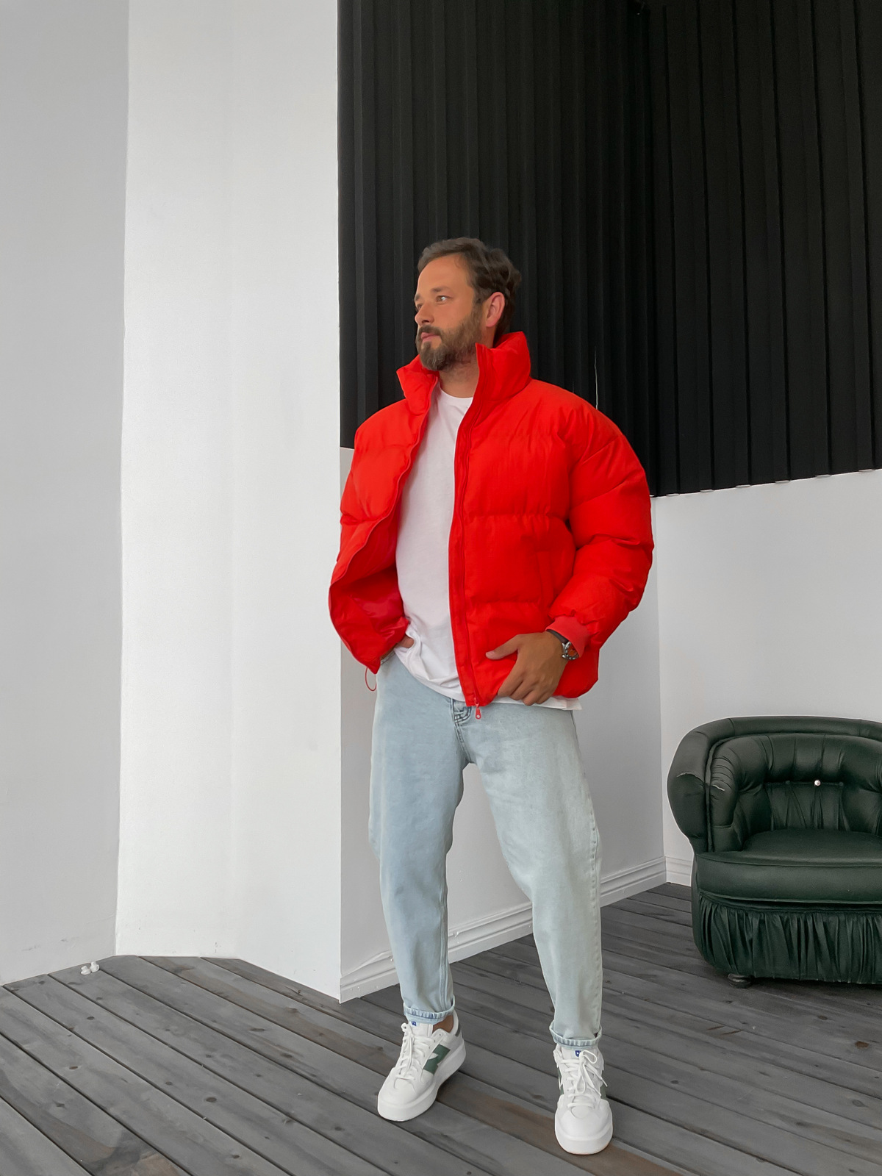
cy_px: 588
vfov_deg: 61.7
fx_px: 985
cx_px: 441
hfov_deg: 48.2
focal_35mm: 29
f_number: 1.8
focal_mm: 3
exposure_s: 1/120
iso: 40
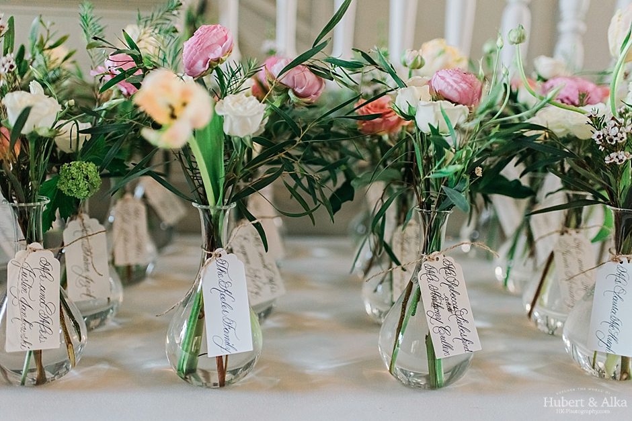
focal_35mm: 35
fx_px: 614
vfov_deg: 37.9
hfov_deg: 54.4
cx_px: 316
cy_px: 210
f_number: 1.8
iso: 1000
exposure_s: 1/1250
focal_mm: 35
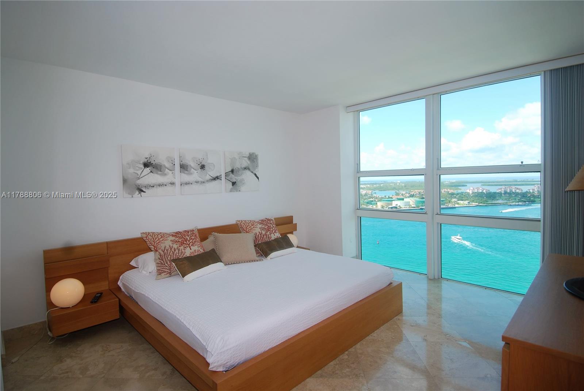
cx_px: 292
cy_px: 196
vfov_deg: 67.5
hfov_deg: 89.9
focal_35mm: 18
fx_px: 292
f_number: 6.3
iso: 100
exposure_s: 1/160
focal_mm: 12
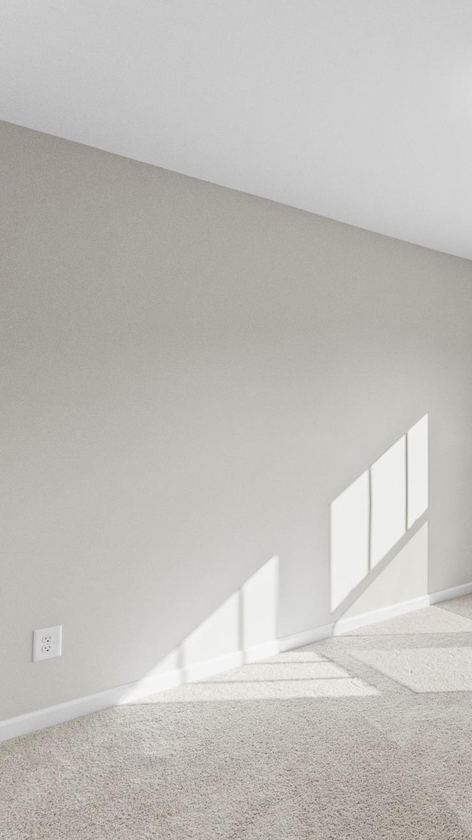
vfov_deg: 78.7
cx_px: 533
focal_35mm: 23
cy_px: 433
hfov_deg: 39.3
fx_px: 512
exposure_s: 1/320
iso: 2500
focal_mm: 14
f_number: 14
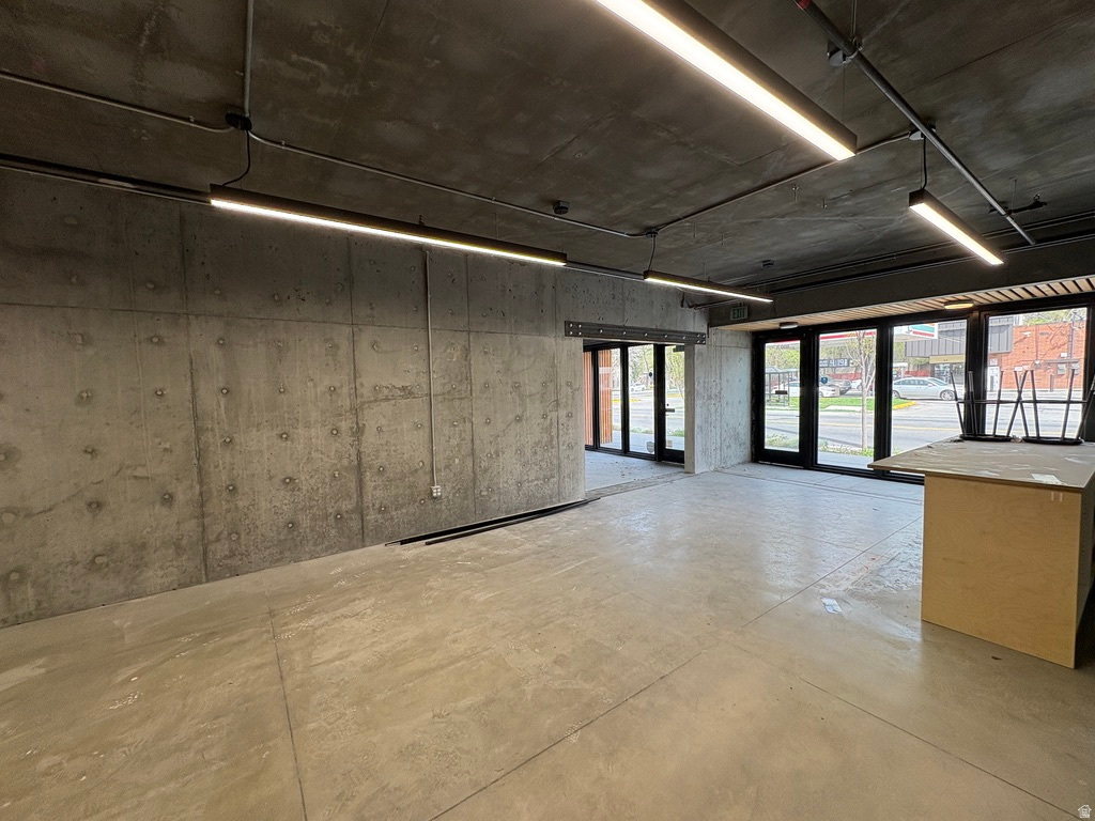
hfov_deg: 102.1
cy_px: 410
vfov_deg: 85.7
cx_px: 548
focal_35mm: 14
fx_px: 443
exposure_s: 1/134
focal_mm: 2.22
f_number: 2.2
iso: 80
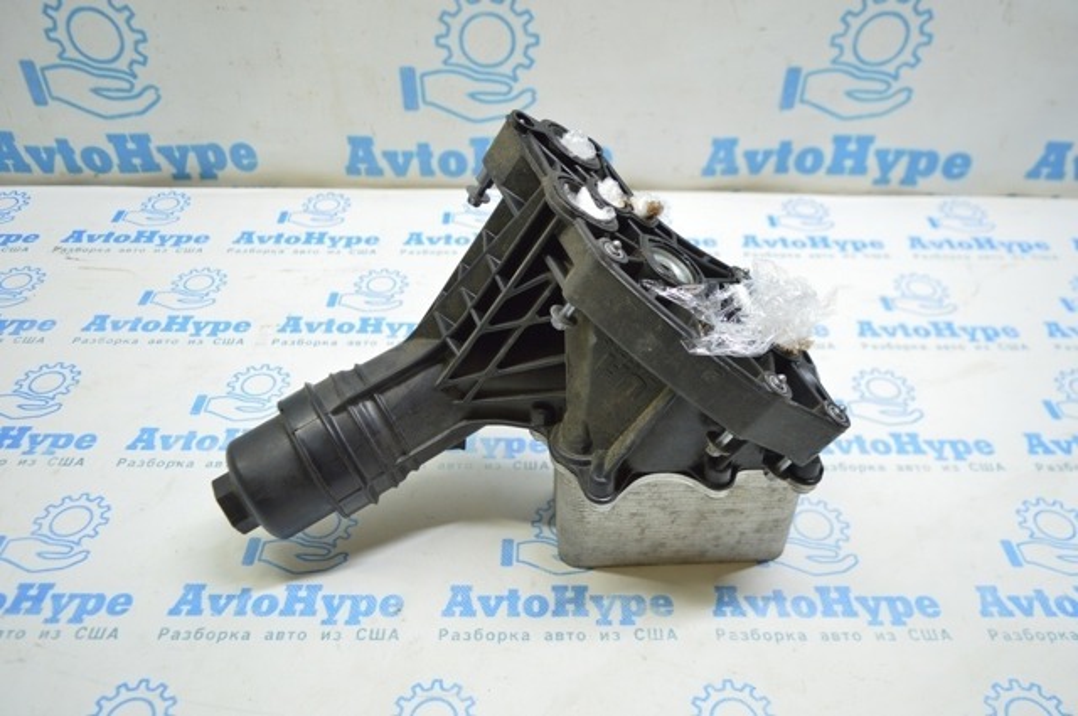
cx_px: 539
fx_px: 807
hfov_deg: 67.4
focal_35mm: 27
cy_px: 358
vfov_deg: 47.8
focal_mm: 18
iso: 400
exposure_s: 1/40
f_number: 3.5
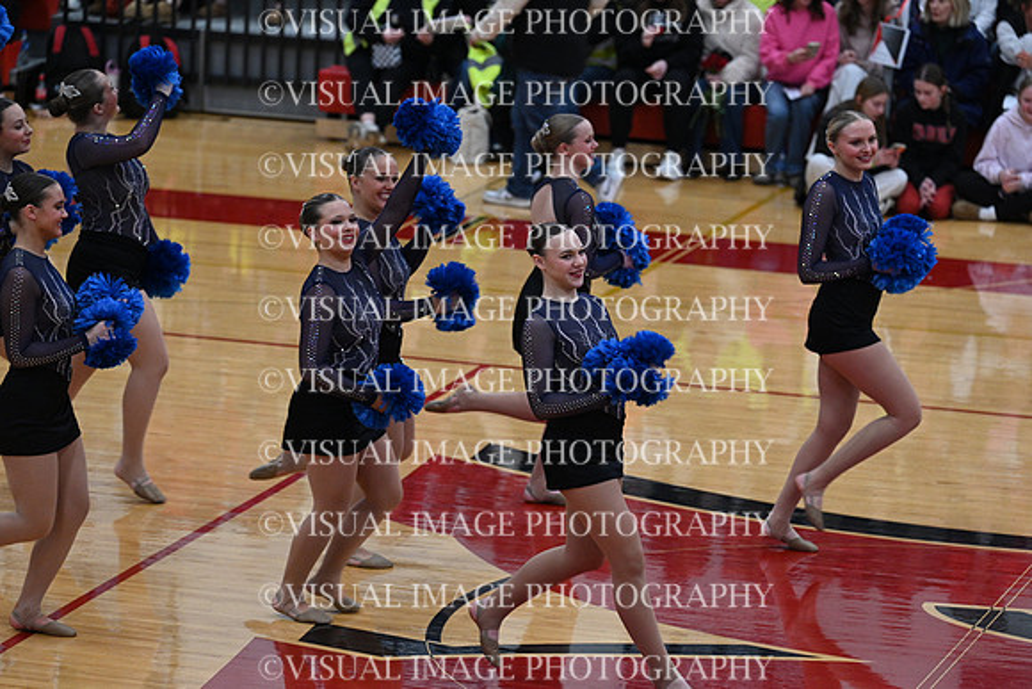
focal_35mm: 175
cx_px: 516
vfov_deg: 7.9
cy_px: 344
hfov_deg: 11.7
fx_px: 5018
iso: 4000
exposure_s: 1/400
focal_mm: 175
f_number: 4
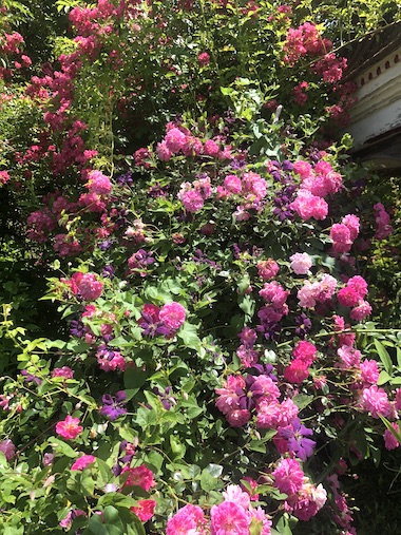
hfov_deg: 49.7
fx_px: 433
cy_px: 268
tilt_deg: -4.0
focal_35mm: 28
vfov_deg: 63.5
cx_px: 200
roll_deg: +10.8
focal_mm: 4
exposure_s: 1/615
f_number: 1.8
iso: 20
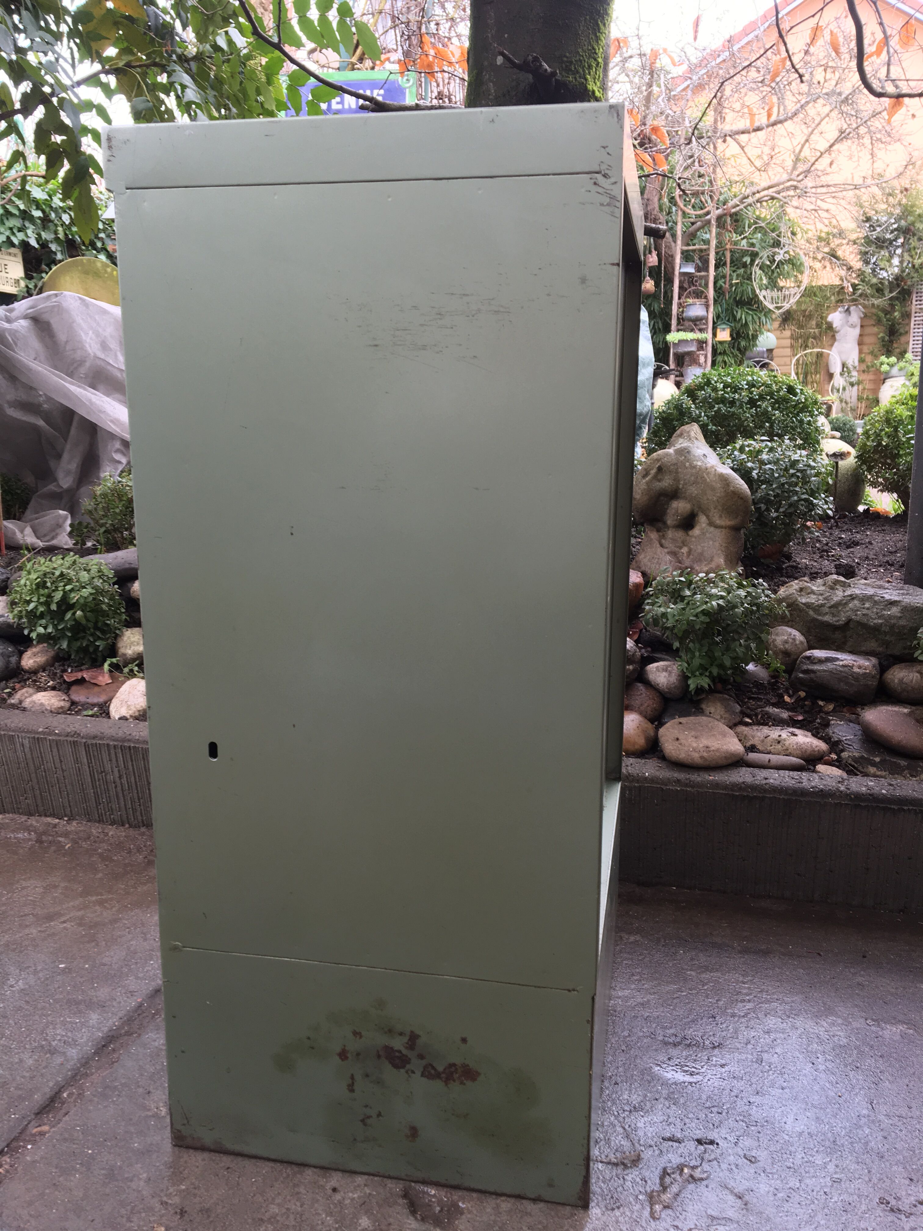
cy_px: 616
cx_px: 462
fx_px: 1031
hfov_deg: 48.2
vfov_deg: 61.7
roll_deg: +1.0
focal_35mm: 29
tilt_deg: -10.3
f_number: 2.2
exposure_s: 1/50
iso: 32
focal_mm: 4.15
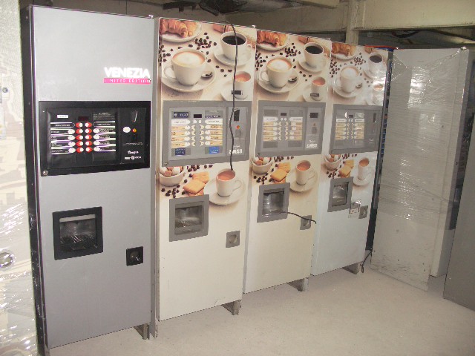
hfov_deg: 55.4
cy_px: 178
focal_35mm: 33
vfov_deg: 42.9
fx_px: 453
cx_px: 238
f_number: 2.8
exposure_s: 1/60
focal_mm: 7.1
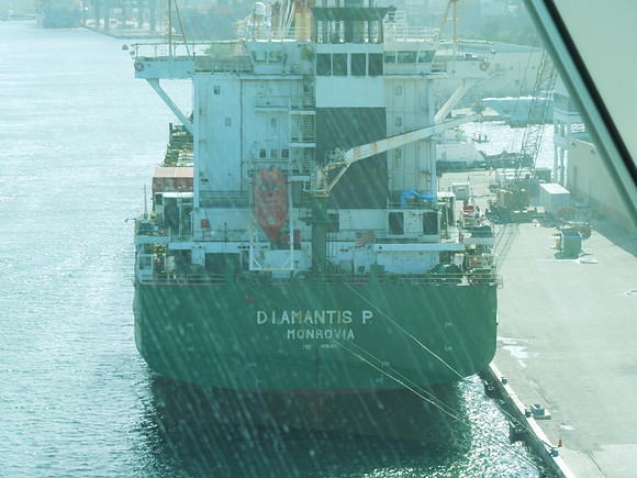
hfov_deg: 14.7
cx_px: 318
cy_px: 239
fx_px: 2466
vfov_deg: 11.1
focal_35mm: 134
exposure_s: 1/200
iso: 100
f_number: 4.9
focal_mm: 24.2
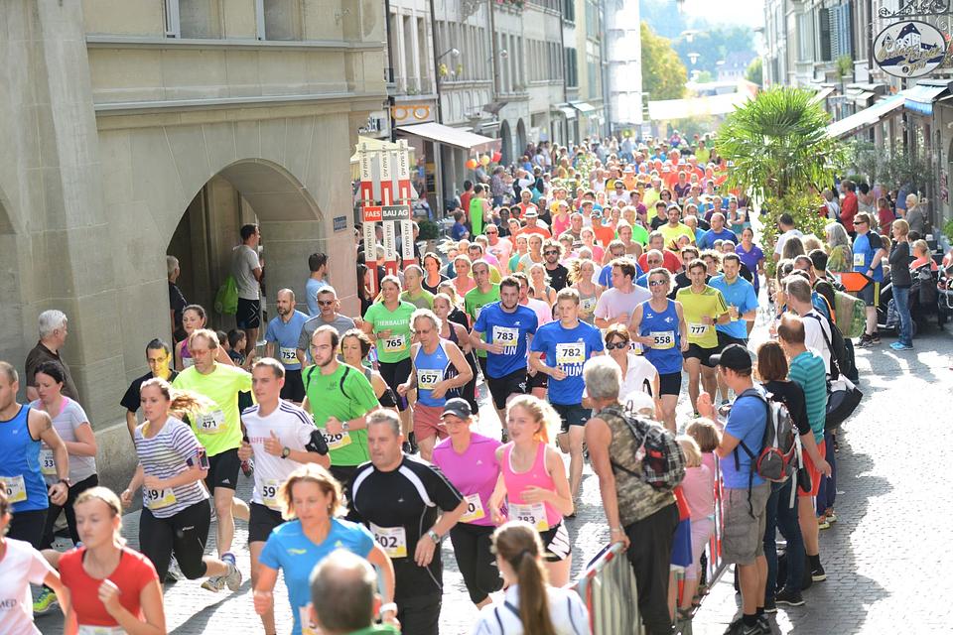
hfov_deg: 28.8
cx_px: 476
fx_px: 1853
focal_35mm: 70
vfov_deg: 19.5
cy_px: 318
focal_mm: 70
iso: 450
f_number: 2.8
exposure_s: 1/640
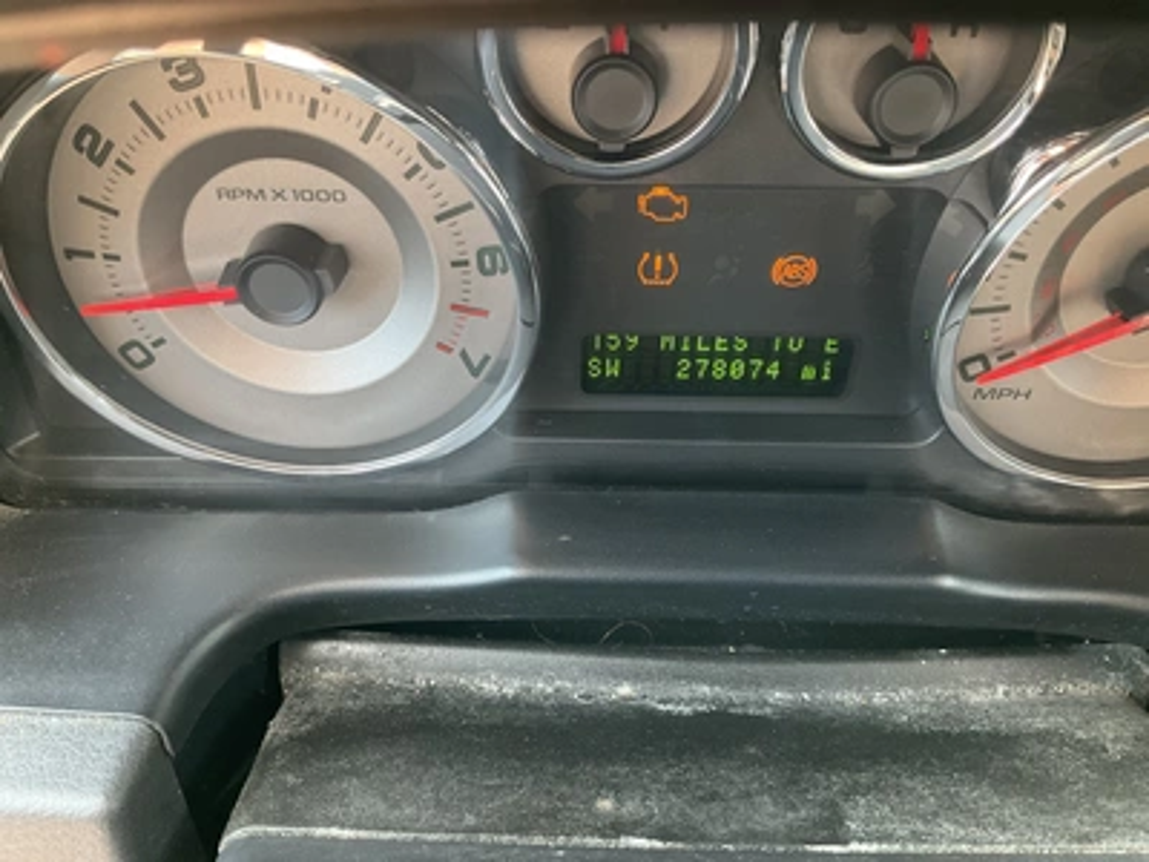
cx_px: 574
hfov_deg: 61.7
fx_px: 963
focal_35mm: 29
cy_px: 431
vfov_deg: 48.2
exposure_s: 1/60
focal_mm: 3
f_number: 1.8
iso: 125
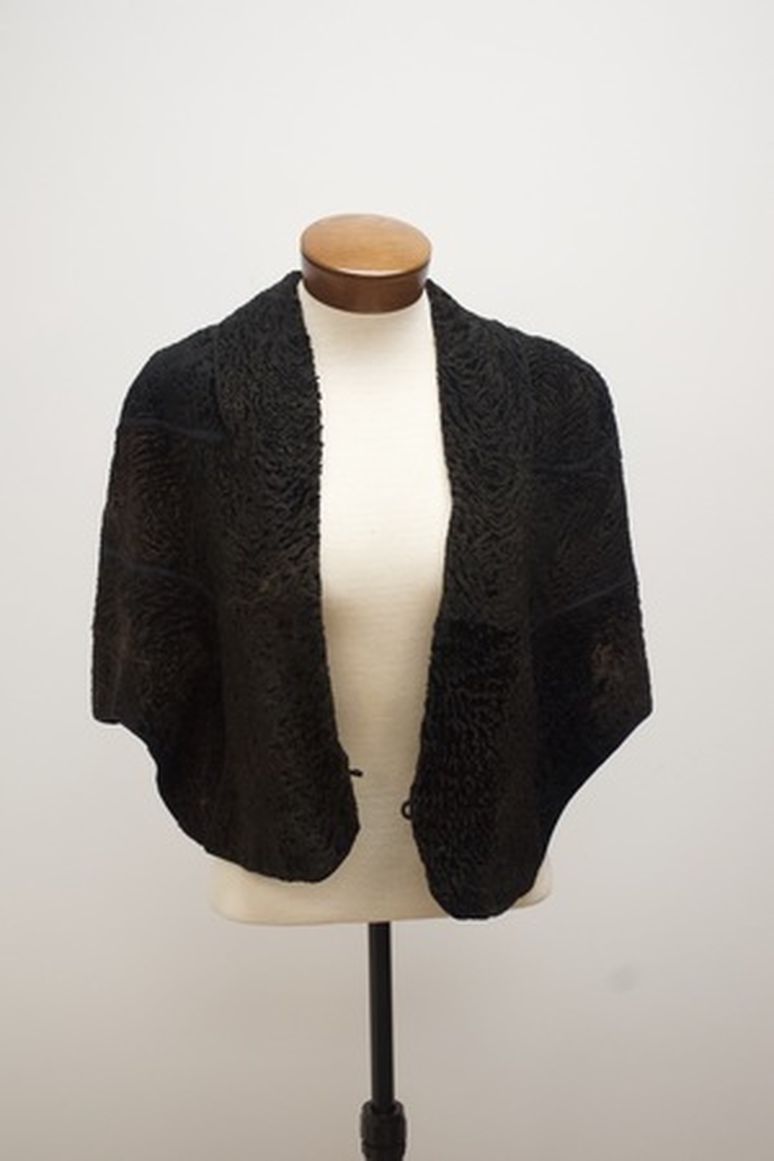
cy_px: 580
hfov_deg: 22.6
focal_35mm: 60
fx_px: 1935
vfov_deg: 33.4
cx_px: 387
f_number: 5.6
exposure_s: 1/100
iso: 1600
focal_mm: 40
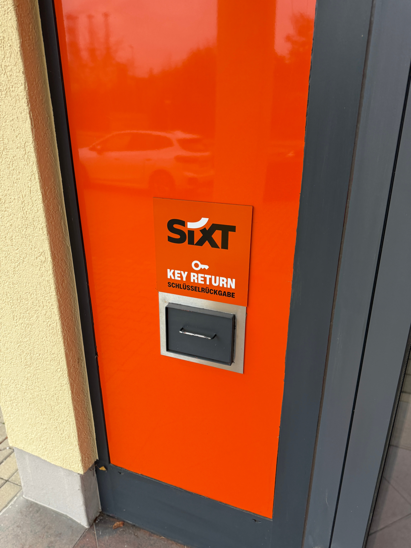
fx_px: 380
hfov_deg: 56.8
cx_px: 206
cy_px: 274
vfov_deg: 71.6
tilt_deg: -16.7
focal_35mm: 24
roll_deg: -0.1
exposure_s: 1/121
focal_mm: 6.76
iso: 160
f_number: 1.78
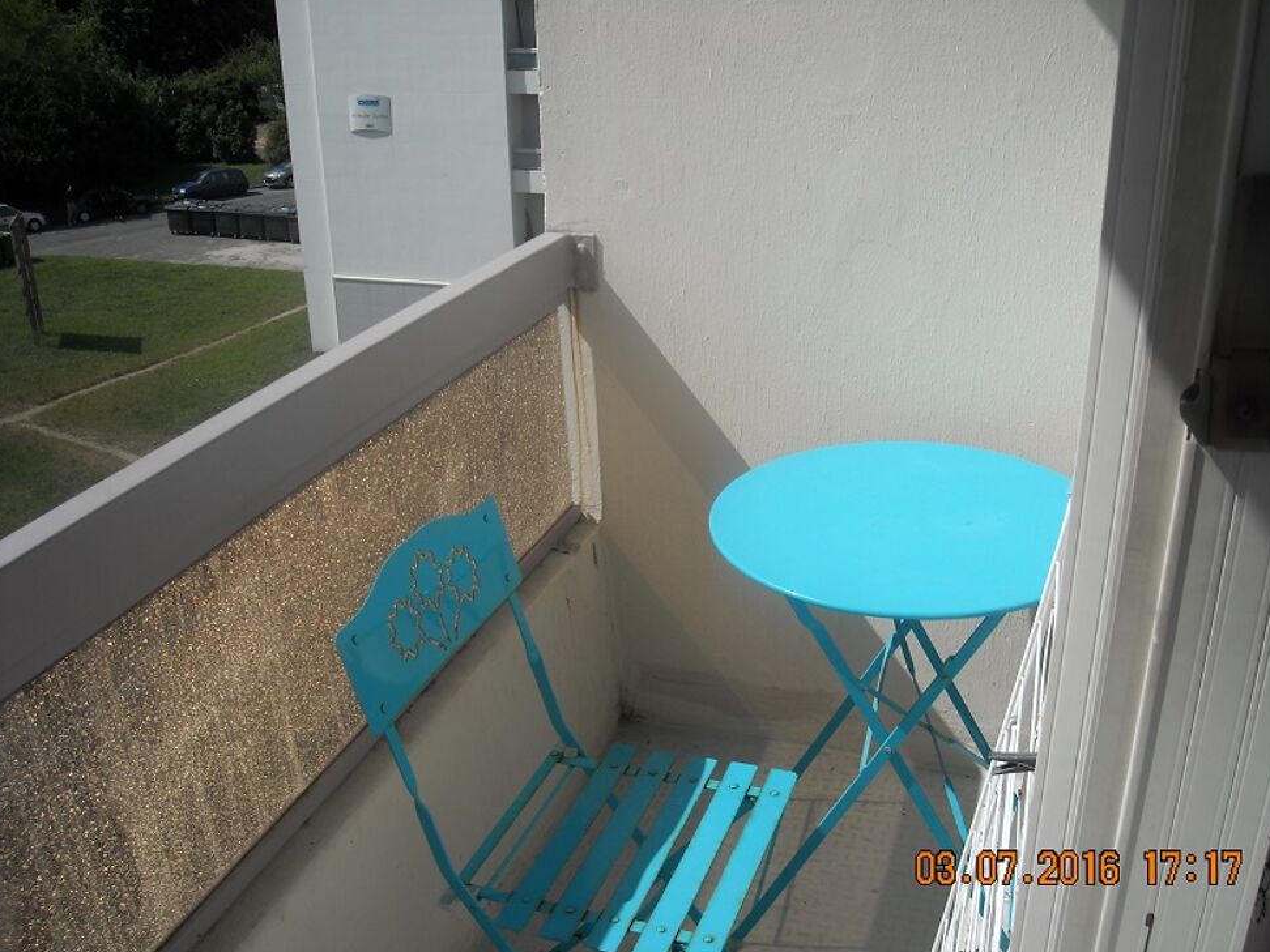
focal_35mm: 36
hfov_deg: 51.4
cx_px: 644
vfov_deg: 39.7
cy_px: 481
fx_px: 1321
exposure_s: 1/478
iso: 64
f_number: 5.6
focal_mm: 5.7
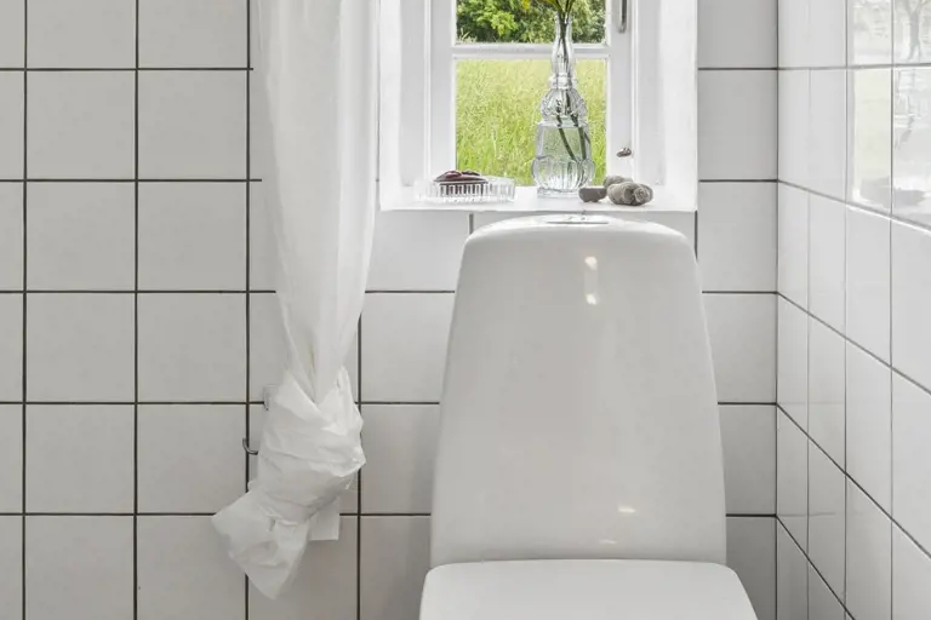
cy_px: 87
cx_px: 417
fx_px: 1309
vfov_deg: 26.0
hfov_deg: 39.1
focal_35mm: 51
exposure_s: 1/6
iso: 200
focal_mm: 13.5
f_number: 8
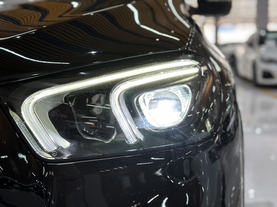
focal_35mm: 48
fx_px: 384
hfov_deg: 39.7
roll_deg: +0.5
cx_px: 138
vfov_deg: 30.3
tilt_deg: -8.4
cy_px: 104
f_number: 1.78
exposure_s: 1/145
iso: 64
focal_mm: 6.86
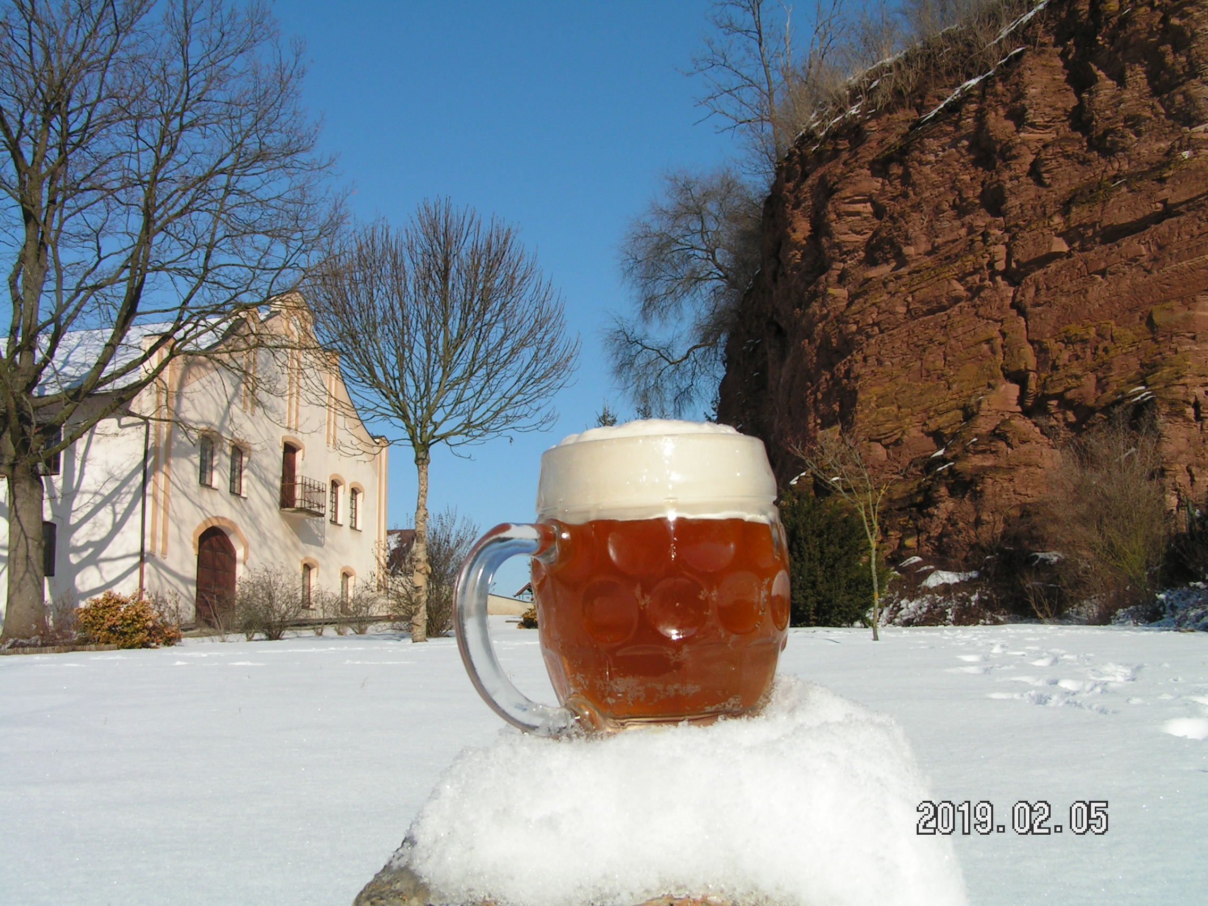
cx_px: 604
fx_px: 1326
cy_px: 453
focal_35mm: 38
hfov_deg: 49.0
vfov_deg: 37.7
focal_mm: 6.3
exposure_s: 1/640
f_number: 5.6
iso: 50
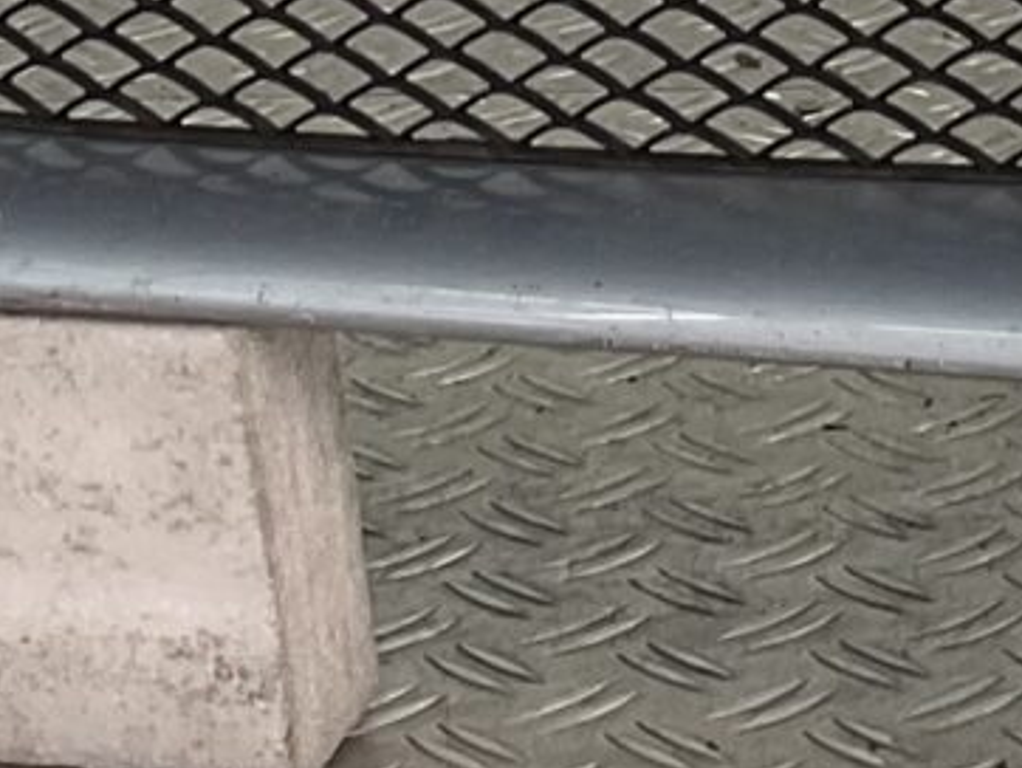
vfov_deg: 6.9
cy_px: -935
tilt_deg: -9.3
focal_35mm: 205
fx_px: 6056
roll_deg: +0.5
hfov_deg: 9.6
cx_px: 830
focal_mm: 3
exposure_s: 1/142
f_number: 1.8
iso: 16
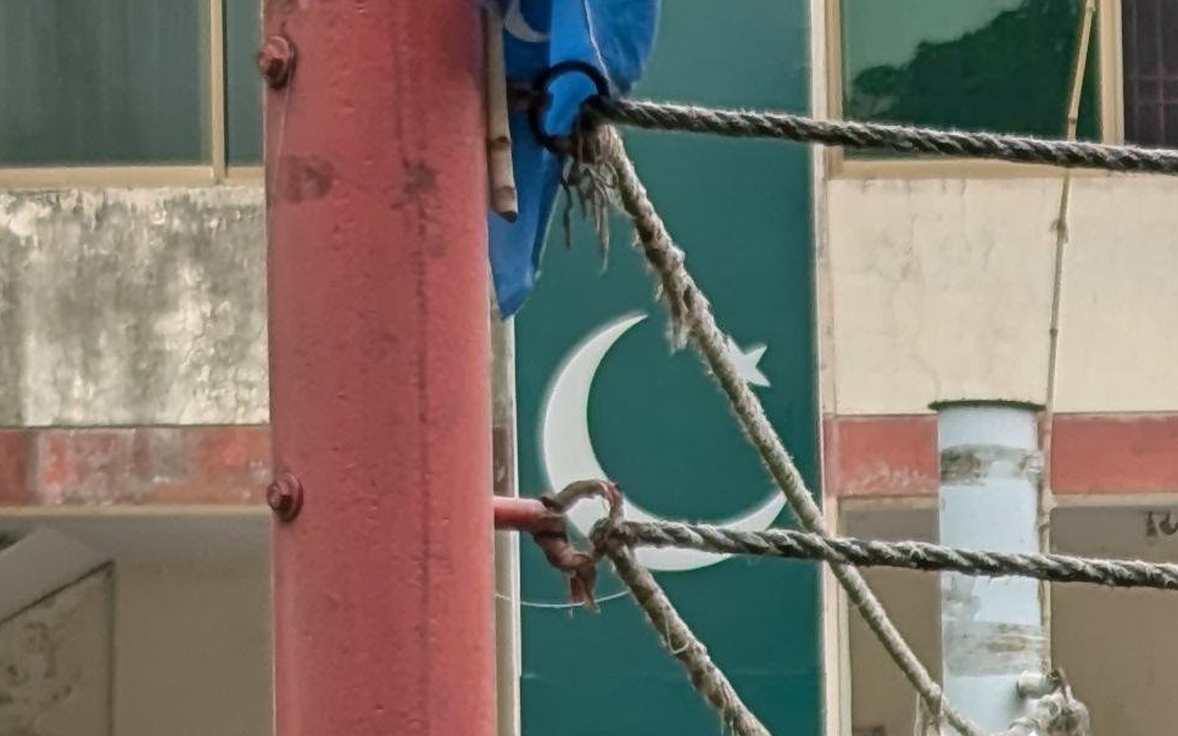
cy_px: 1088
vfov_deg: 6.0
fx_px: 6901
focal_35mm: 215
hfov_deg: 9.5
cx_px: 1613
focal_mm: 6.81
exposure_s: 1/974
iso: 37
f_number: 1.85
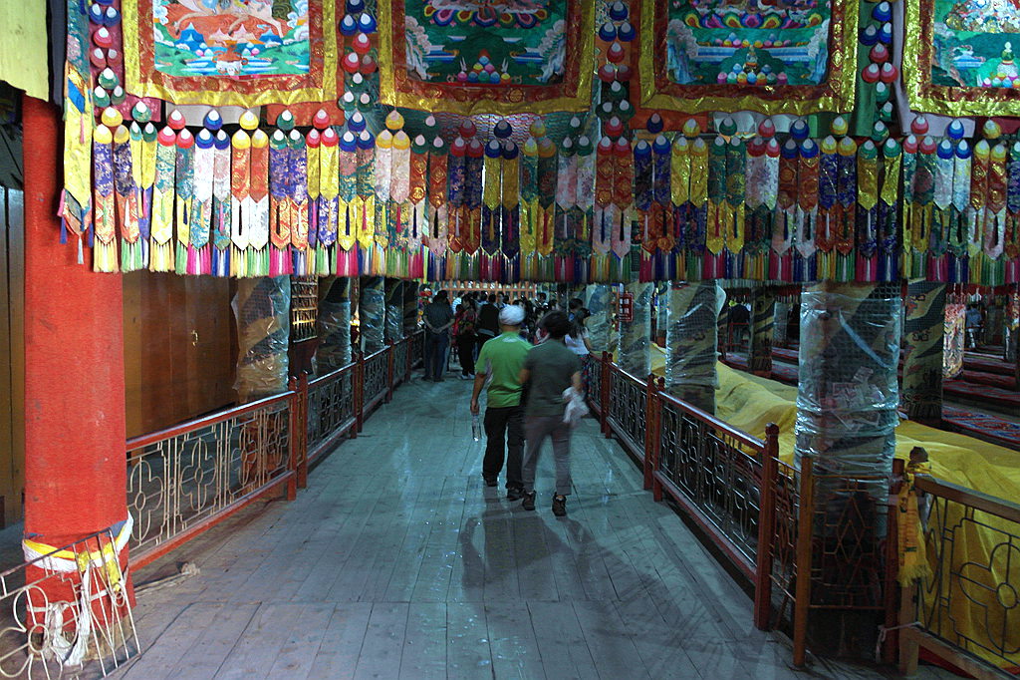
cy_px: 340
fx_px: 850
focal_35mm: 30
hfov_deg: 61.9
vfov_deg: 43.6
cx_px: 510
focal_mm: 20
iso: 800
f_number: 3.5
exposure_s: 1/6
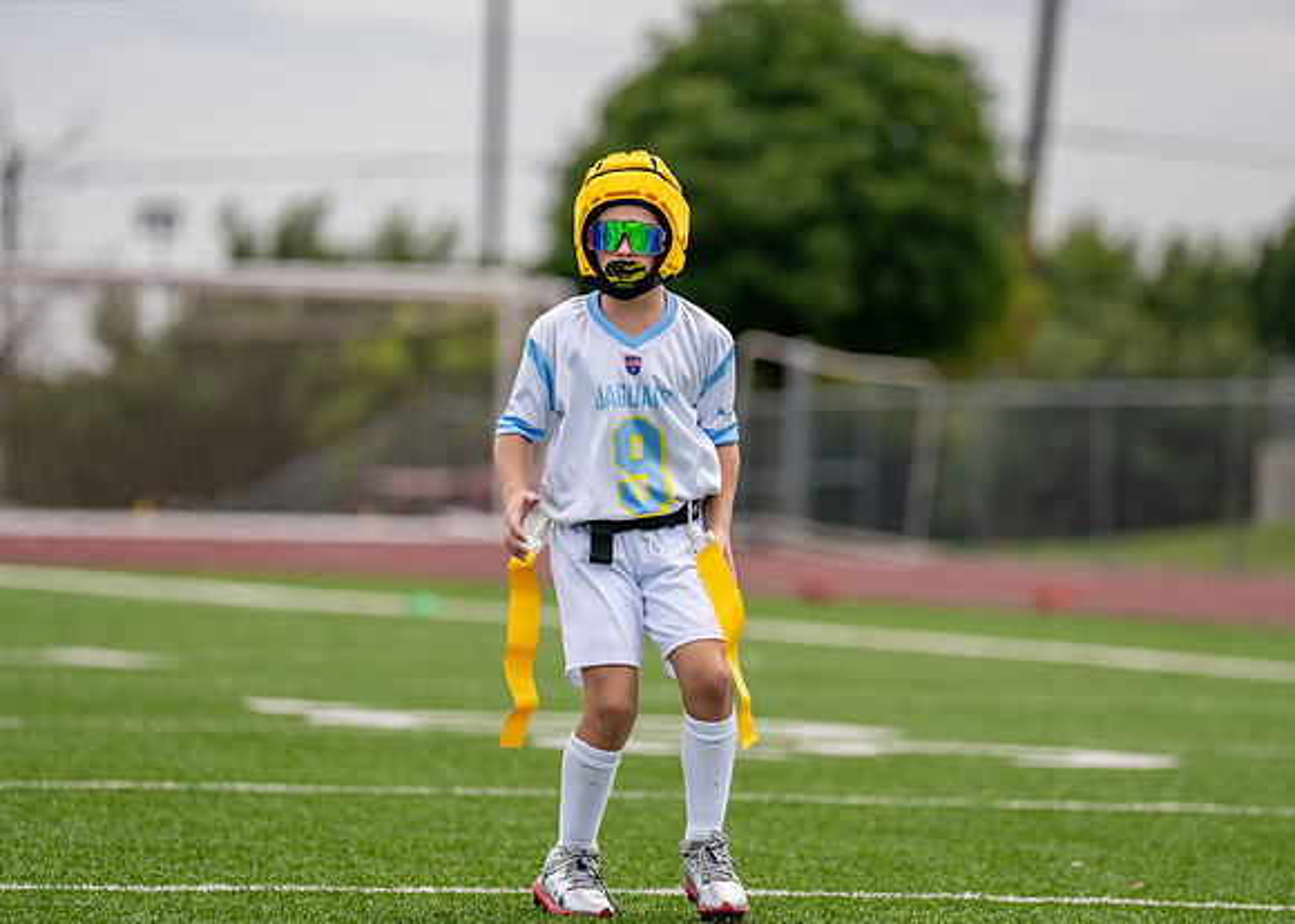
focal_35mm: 237
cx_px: 702
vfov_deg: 6.1
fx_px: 8724
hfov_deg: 8.5
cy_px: 437
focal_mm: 173
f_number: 2.8
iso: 125
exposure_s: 1/2500
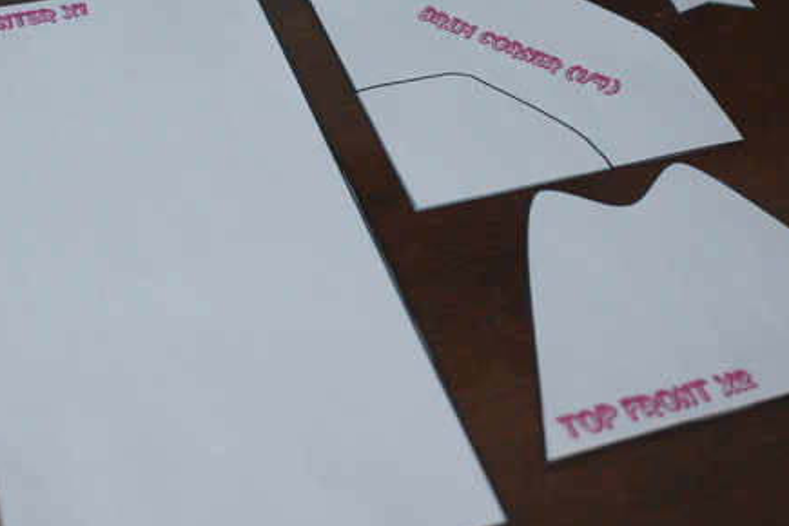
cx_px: 428
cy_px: 253
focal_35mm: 53
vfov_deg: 25.5
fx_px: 1161
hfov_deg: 37.5
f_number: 2.8
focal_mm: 24
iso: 400
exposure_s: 1/200
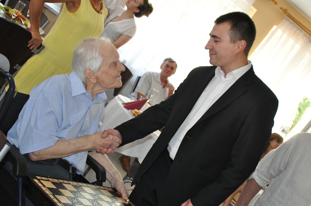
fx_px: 414
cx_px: 156
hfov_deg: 41.2
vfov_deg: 28.0
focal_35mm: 48
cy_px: 103
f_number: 4.2
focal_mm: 32
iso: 800
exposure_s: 1/60
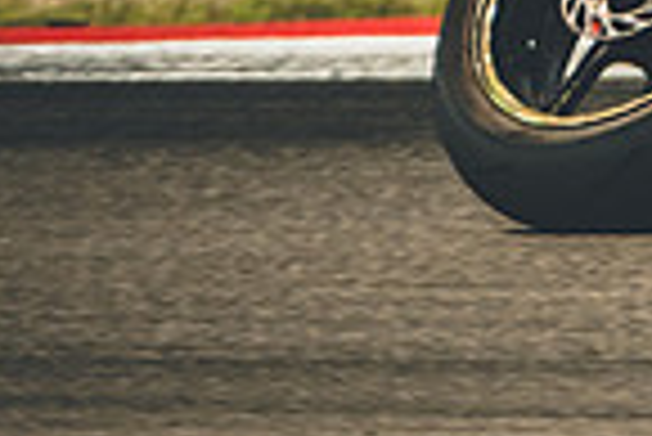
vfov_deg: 0.7
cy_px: -517
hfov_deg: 1.1
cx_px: 1665
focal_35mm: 1850
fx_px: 33539
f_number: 5
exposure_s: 1/1600
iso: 500
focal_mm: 234.8
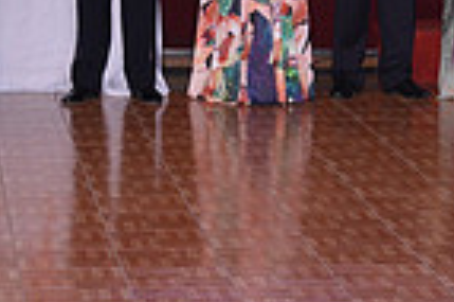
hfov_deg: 10.1
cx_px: 232
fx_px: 2557
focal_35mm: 203
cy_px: -161
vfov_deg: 6.7
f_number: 5
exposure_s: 1/250
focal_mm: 50
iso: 1000
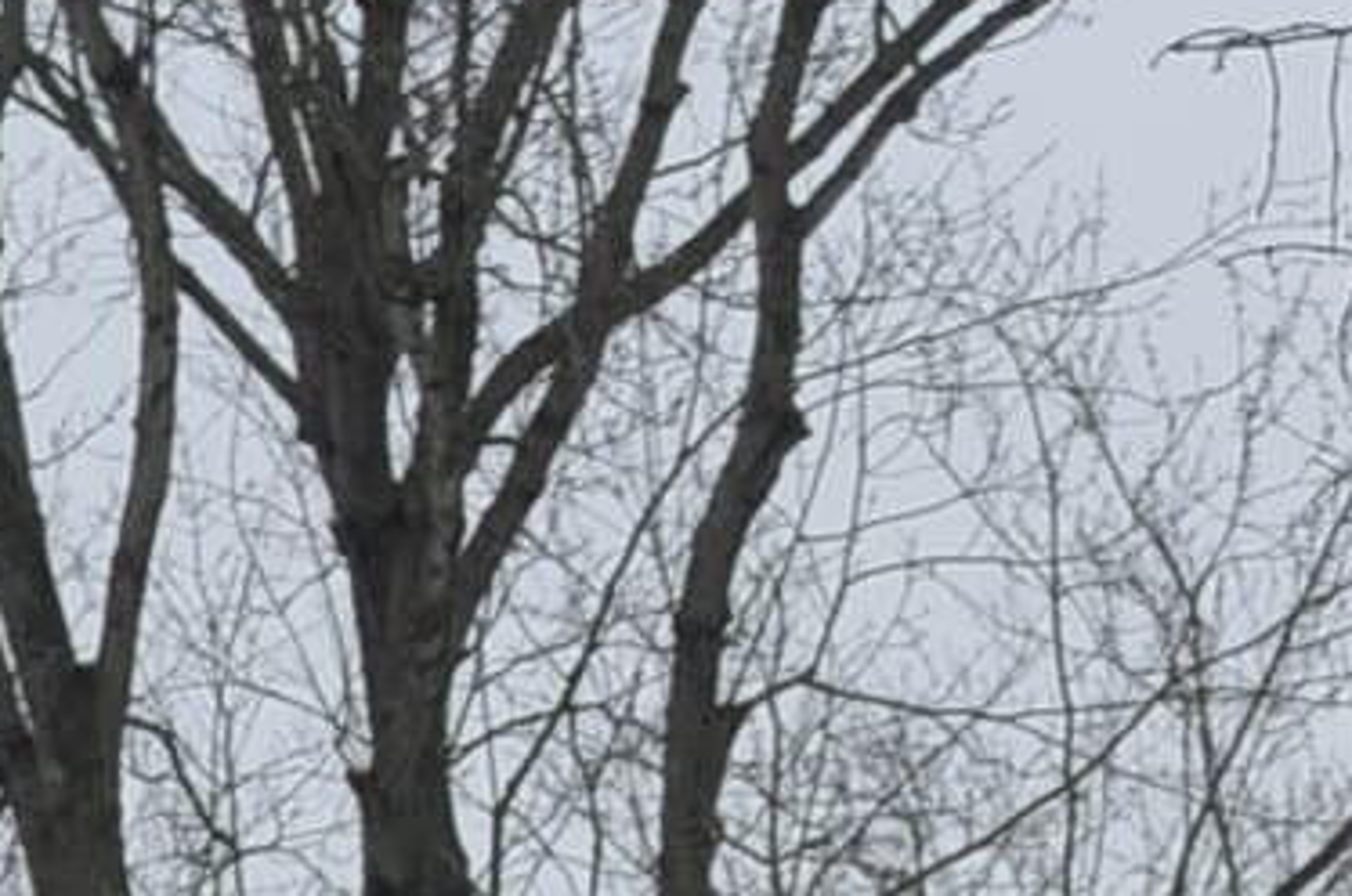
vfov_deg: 5.4
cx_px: 1652
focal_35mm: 237
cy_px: 2666
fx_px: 8885
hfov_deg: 8.6
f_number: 7.1
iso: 200
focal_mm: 24
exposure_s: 1/200
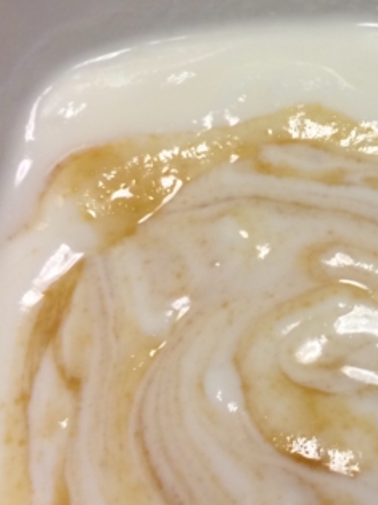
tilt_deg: -65.3
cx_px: 479
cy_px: 166
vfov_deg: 26.2
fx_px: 1079
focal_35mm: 74
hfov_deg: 18.6
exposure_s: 1/40
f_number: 2.2
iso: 40
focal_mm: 4.15
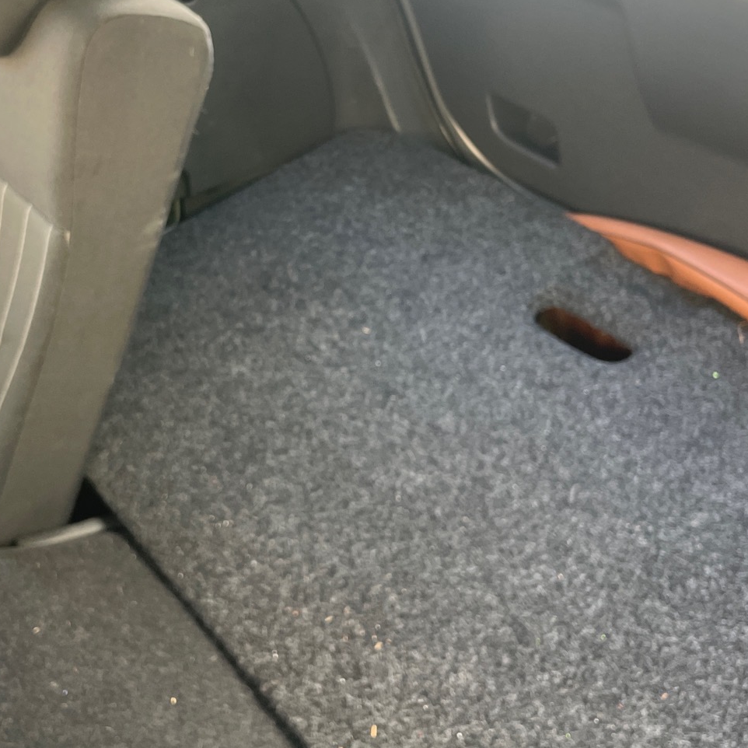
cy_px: 304
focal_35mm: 43
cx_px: 307
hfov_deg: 39.0
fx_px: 1051
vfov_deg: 39.0
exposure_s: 1/112
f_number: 1.6
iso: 125
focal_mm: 4.2
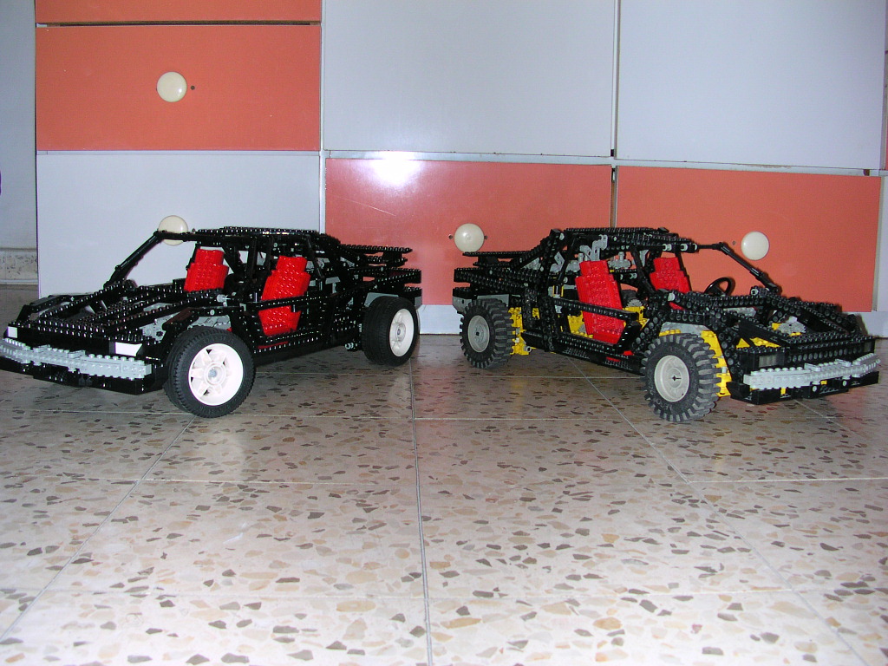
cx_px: 444
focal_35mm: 37
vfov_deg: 38.7
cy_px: 333
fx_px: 949
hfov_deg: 50.1
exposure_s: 1/60
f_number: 2.7
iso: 100
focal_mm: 5.6
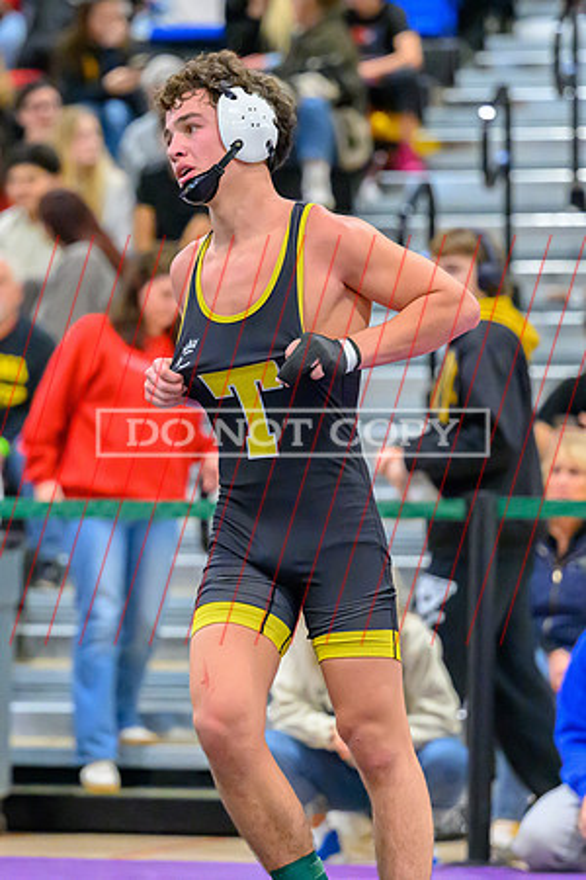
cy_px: 393
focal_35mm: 199
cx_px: 118
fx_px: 4860
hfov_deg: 6.9
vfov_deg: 10.3
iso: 8000
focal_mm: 120
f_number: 2.8
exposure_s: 1/800
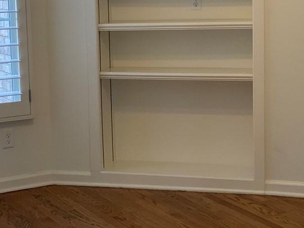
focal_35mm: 86
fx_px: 755
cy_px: 62
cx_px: 189
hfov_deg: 22.7
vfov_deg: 17.1
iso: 50
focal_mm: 3
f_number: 1.8
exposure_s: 1/60
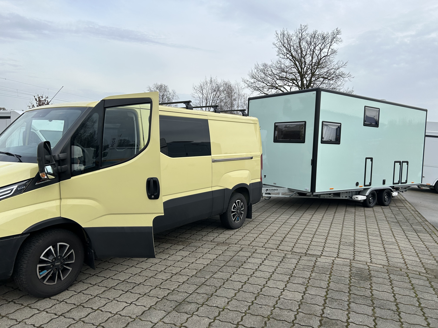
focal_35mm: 26
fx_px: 329
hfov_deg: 67.3
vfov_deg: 53.1
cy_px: 164
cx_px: 219
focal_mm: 5.7
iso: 50
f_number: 1.5
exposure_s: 1/2208
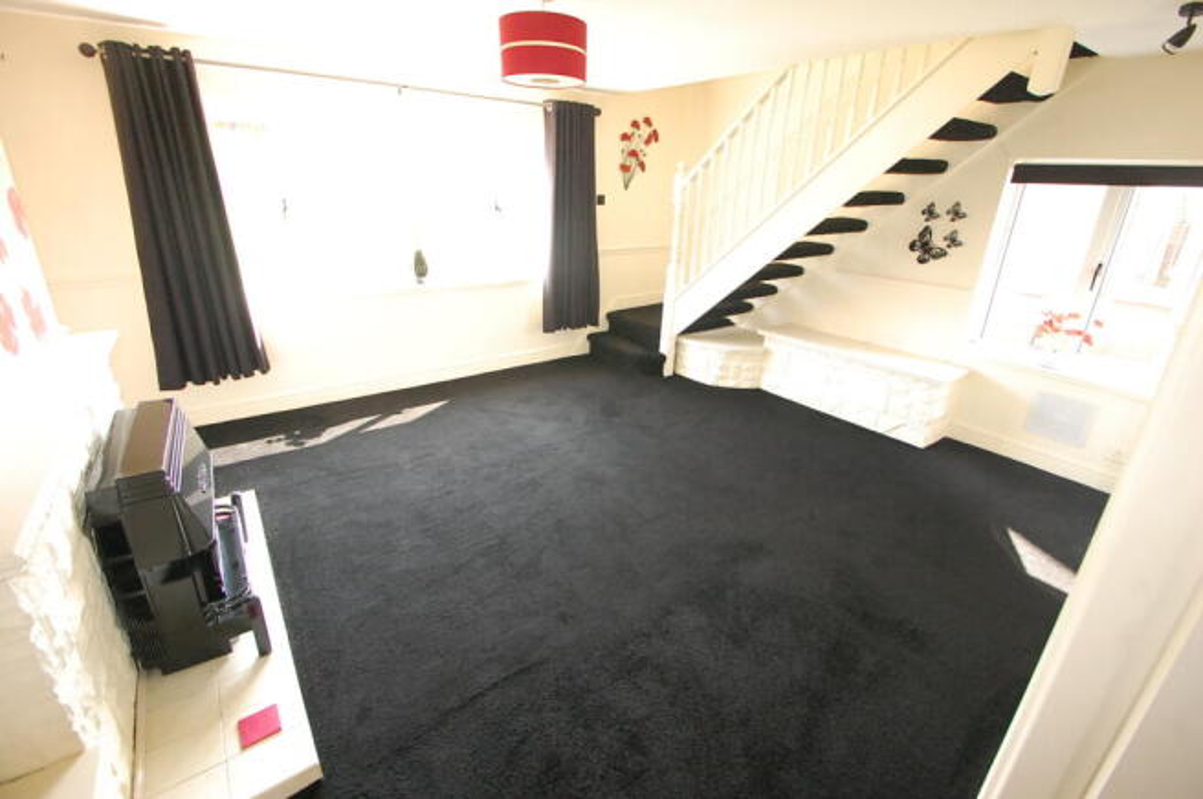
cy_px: 400
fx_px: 501
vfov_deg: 77.2
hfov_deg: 100.4
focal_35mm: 15
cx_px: 602
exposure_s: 1/80
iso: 1600
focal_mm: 10
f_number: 5
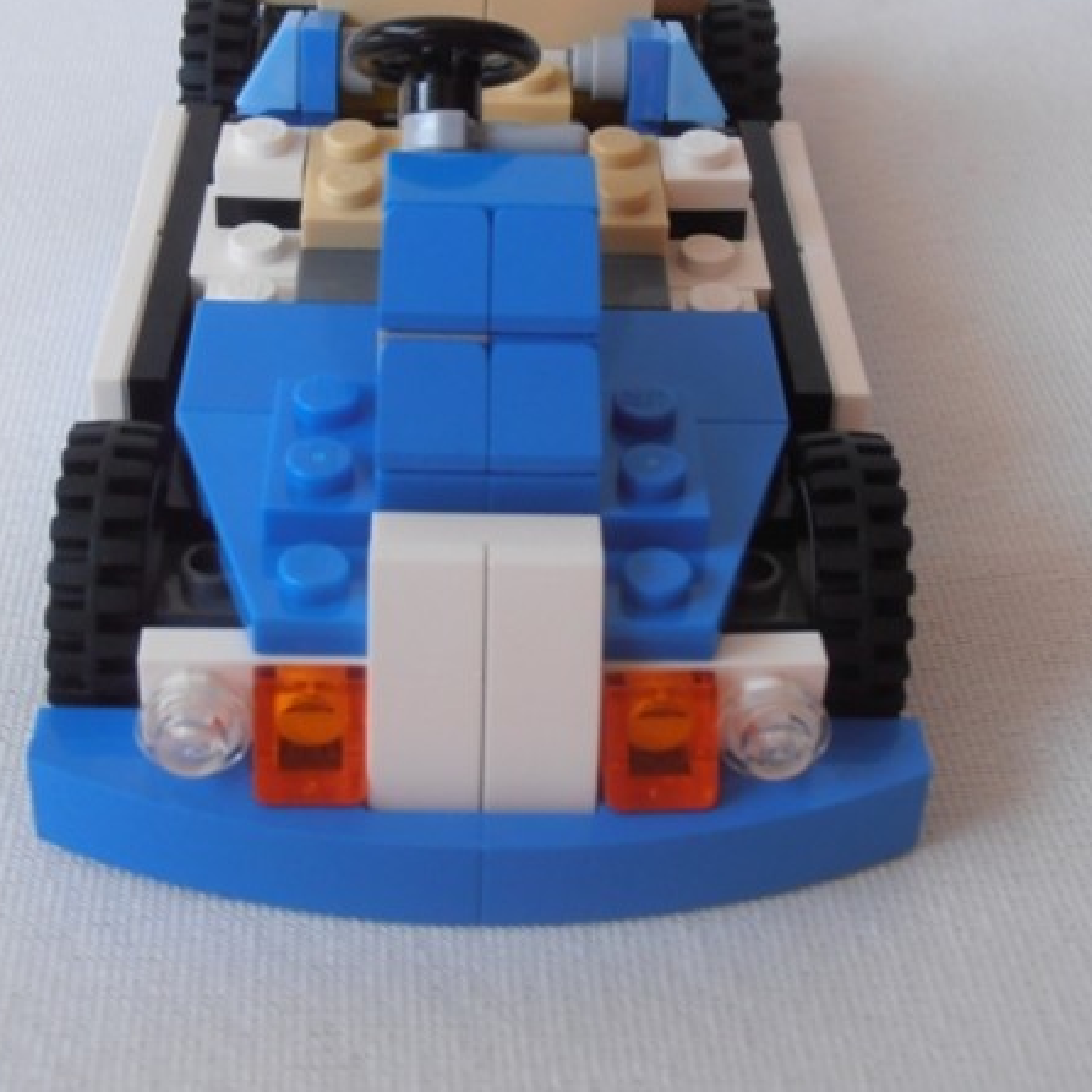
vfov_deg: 25.8
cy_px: 300
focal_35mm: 66
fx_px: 2356
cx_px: 526
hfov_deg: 26.1
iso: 80
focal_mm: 6.61
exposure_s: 1/40
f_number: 3.9
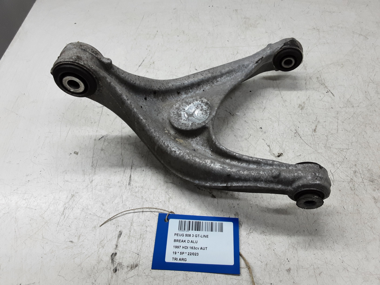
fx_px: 296
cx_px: 190
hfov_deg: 65.3
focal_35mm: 27
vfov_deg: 51.4
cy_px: 142
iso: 64
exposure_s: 1/50
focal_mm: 2.91
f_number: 1.9
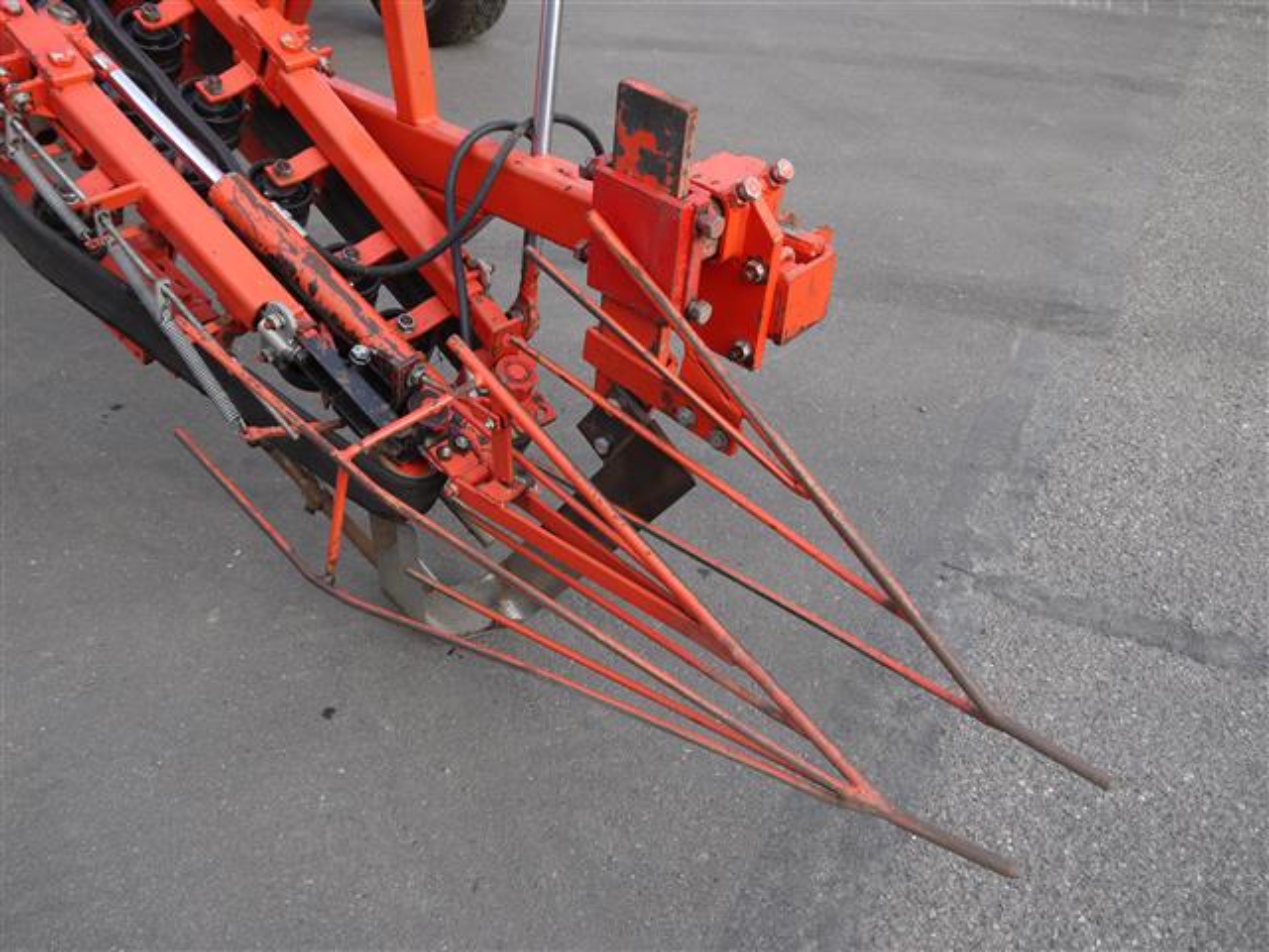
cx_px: 634
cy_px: 476
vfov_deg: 44.2
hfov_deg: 56.8
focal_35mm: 32
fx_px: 1173
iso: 100
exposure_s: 1/160
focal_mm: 16
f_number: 5
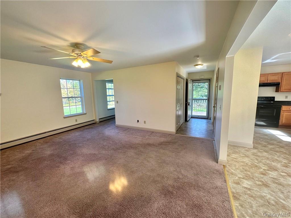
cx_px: 146
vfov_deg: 85.7
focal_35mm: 14
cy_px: 109
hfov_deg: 102.1
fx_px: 118
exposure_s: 1/120
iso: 80
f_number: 2.2
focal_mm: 2.22
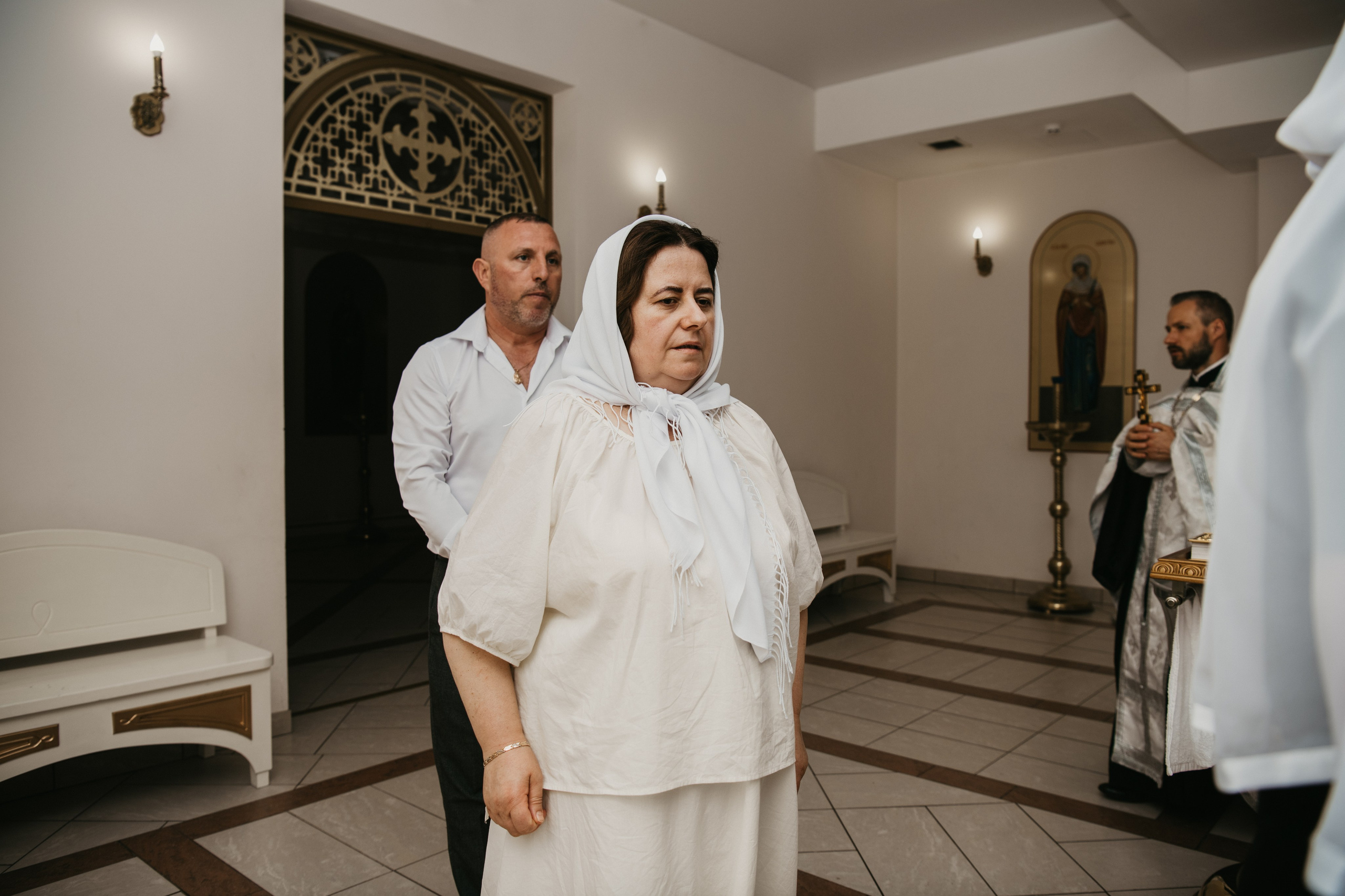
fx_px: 1009
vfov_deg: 47.9
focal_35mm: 27
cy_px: 448
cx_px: 672
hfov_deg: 67.4
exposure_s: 1/160
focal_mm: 27
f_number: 4
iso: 125
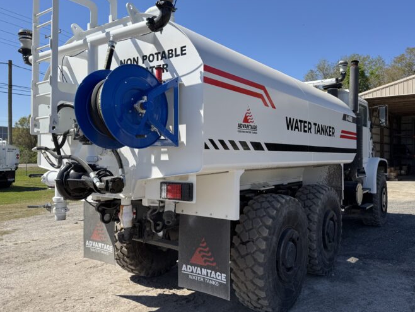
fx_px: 336
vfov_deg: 49.7
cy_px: 145
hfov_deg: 63.3
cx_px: 226
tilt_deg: +1.0
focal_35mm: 28
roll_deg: -0.3
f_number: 1.78
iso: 80
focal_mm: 6.76
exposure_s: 1/4310
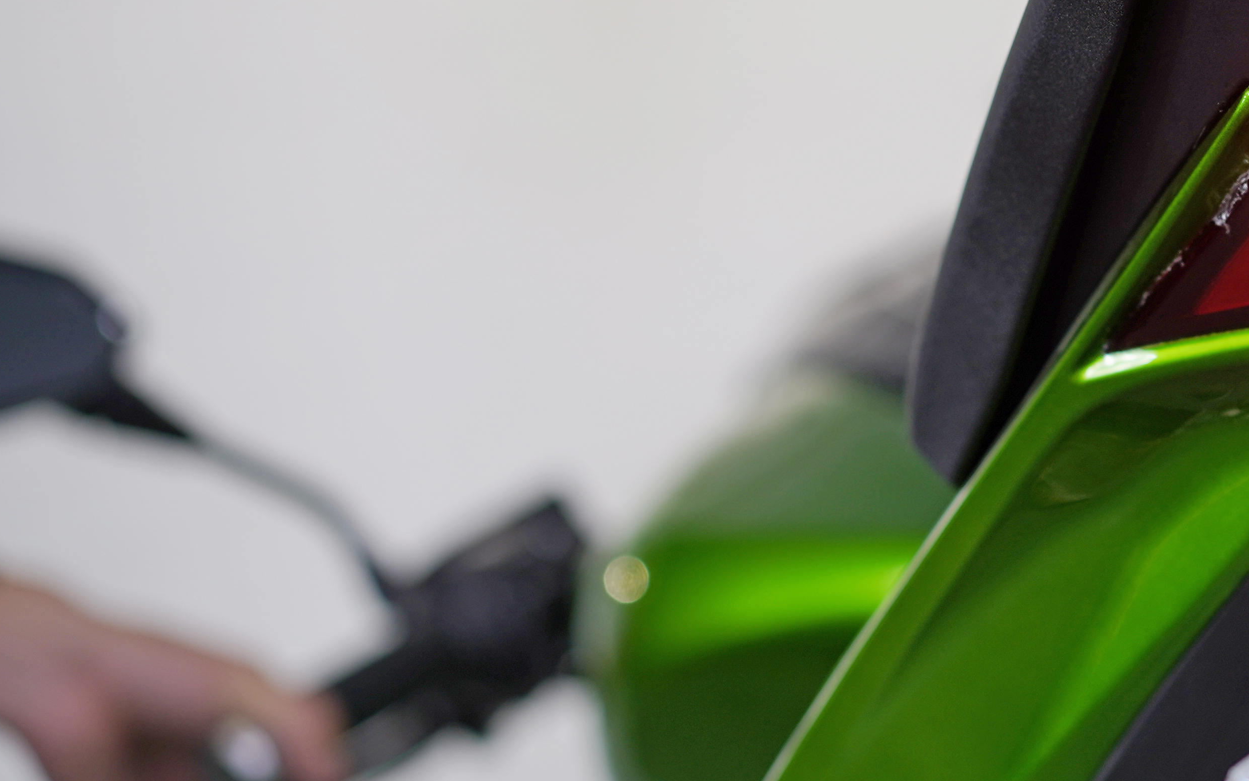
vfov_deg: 9.7
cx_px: 1497
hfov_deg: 15.0
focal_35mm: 135
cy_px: 219
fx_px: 4595
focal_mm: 55
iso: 100
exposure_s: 1/250
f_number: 2.8
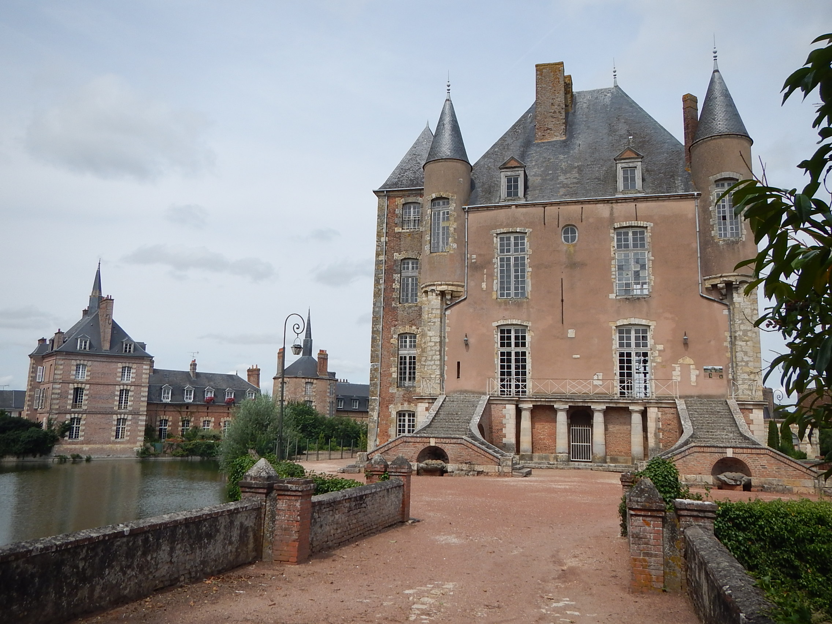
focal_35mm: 28
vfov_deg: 49.7
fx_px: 673
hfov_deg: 63.4
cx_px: 416
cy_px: 312
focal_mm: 5
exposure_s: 1/1250
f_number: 3.9
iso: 125
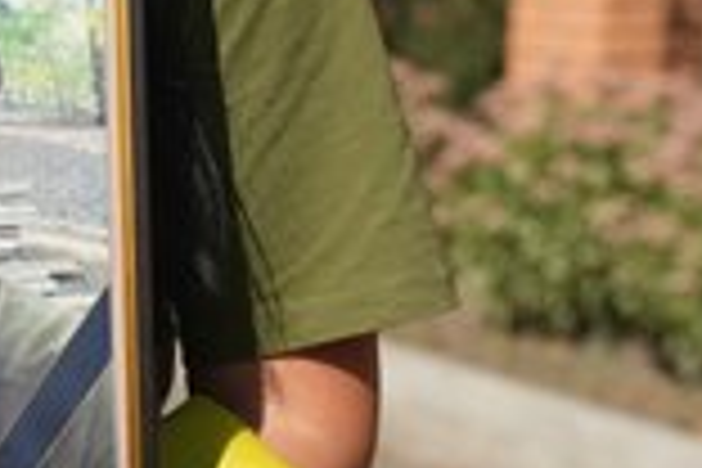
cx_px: -180
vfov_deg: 10.7
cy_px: 250
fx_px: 2496
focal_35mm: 128
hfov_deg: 15.3
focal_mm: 50
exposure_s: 1/500
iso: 6400
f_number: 4.5
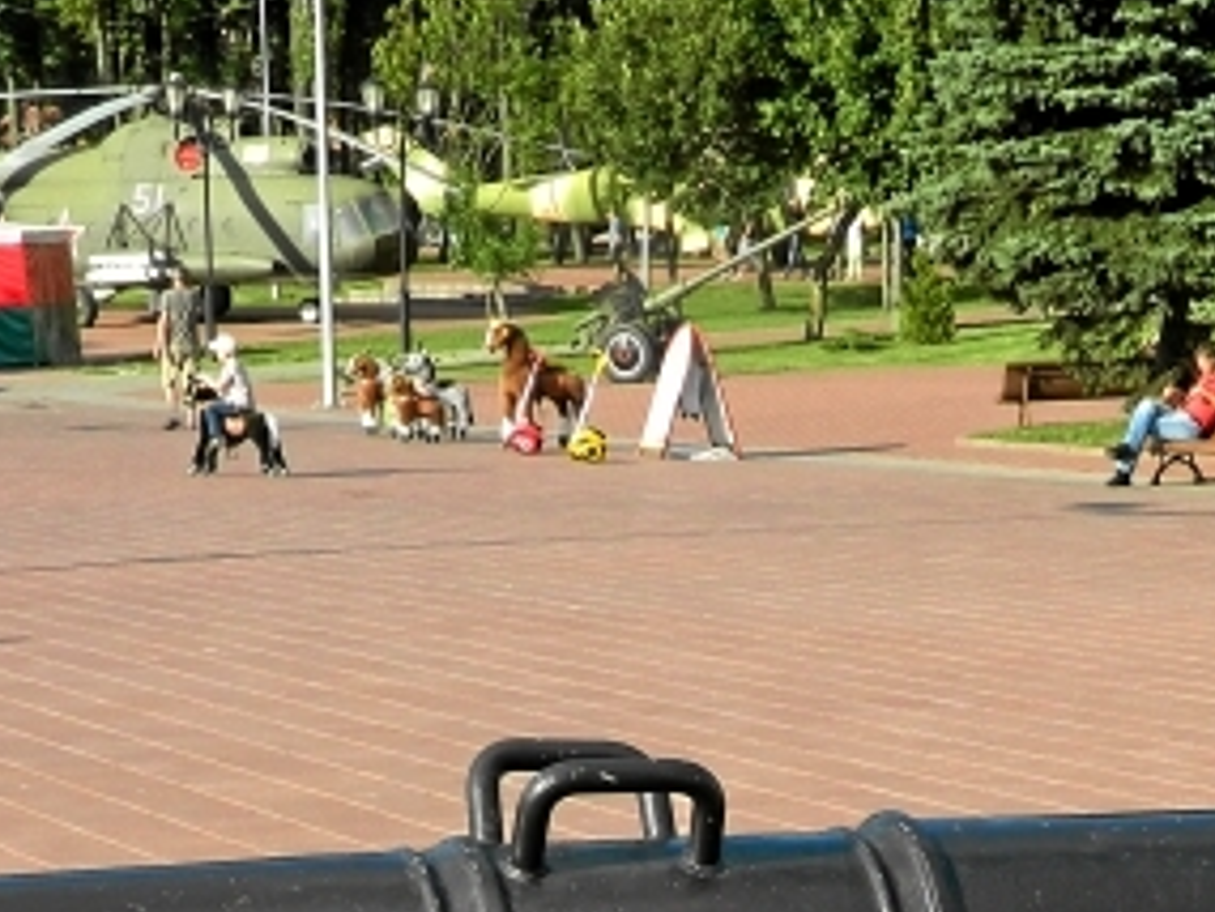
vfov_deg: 13.2
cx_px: 929
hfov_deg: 18.4
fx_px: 3722
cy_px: 1338
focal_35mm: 106
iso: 80
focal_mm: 6.2
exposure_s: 1/500
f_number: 3.3
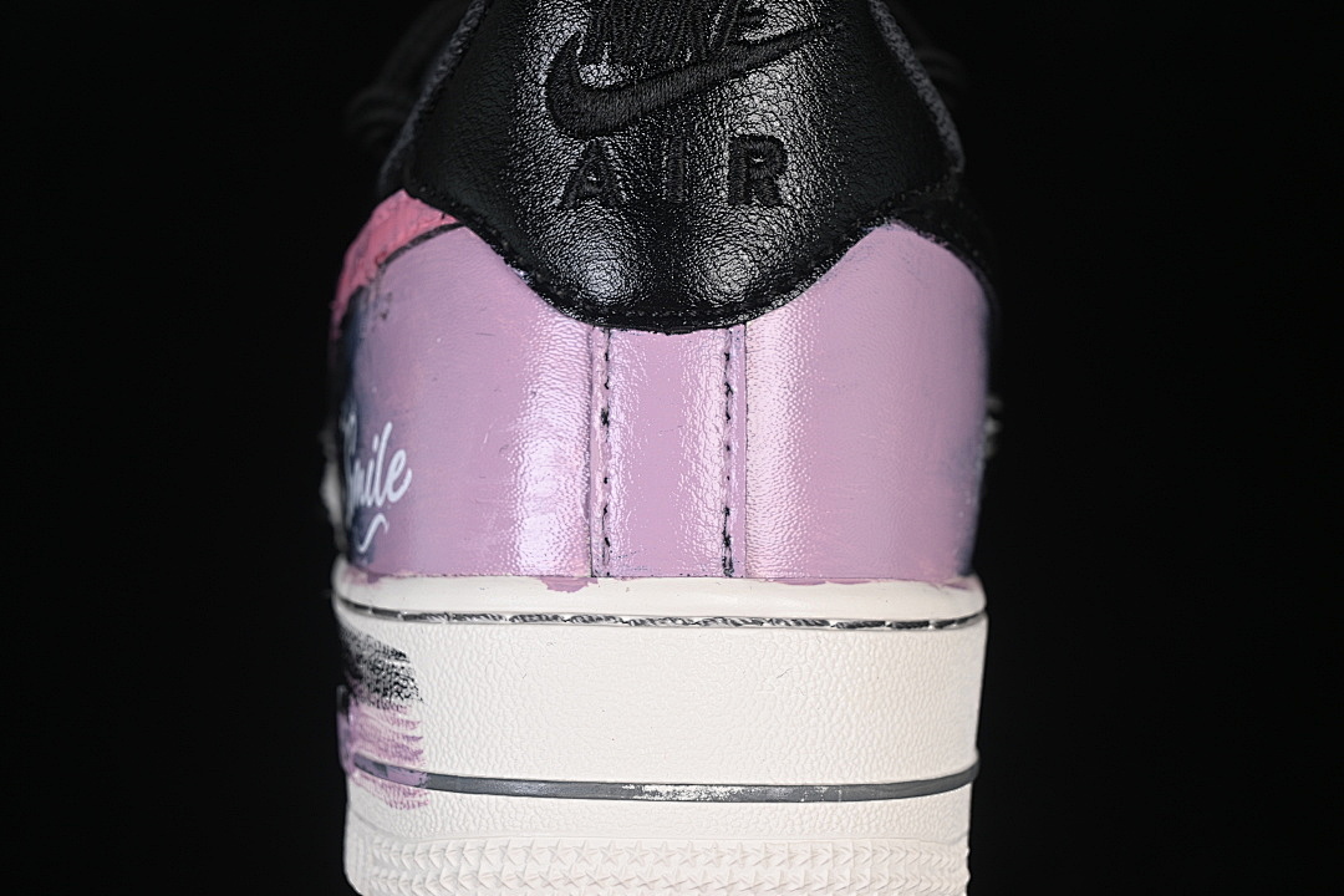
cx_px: 672
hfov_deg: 27.0
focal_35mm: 75
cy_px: 448
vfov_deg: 18.2
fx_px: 2800
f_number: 7.1
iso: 160
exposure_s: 1/80
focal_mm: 50
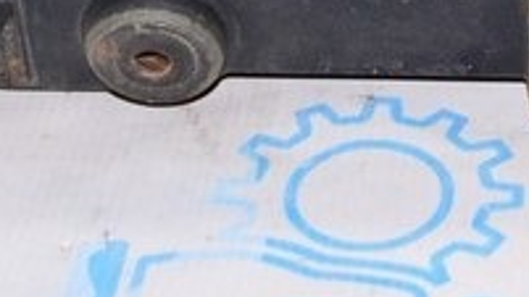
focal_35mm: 192
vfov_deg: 6.0
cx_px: 542
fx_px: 2693
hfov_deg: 11.1
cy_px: -506
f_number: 8
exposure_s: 1/200
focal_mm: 24
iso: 1600
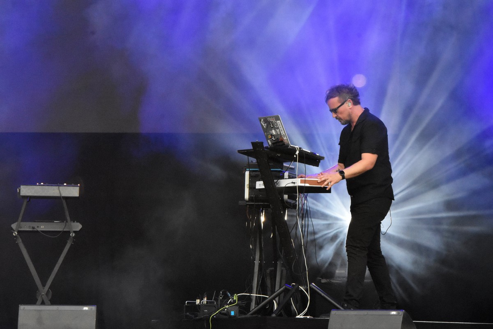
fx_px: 2876
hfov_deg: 9.8
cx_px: 246
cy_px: 164
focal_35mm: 210
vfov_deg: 6.5
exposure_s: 1/250
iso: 3200
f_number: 14
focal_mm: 140
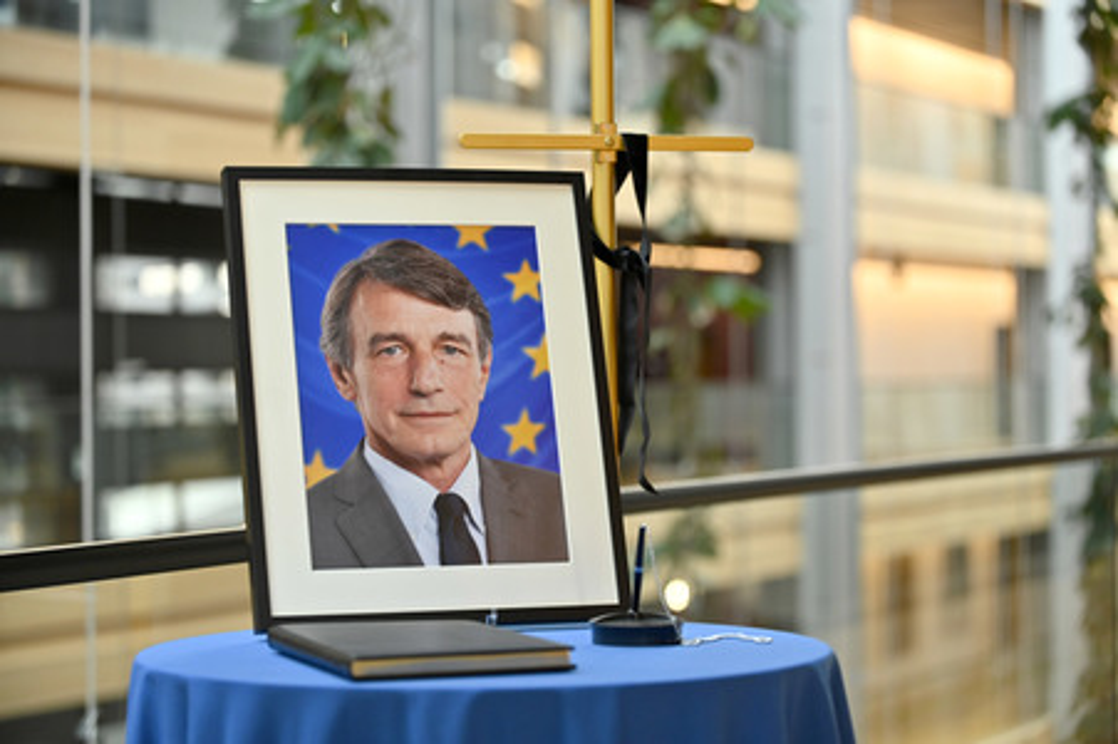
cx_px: 559
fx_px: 2669
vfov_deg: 15.9
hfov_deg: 23.7
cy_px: 372
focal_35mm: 86
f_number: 2.8
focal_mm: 86
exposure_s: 1/125
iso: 1000
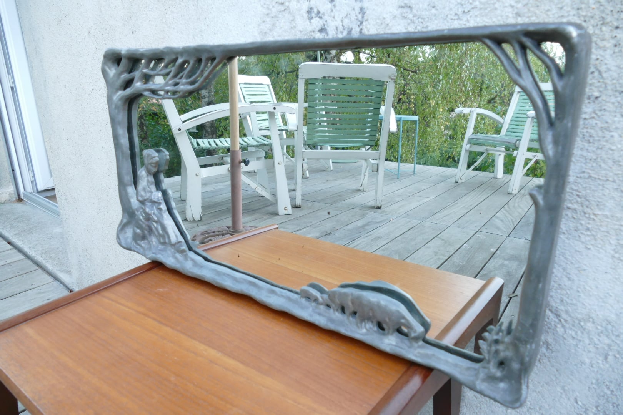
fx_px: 433
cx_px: 312
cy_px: 208
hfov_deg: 71.5
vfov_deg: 51.3
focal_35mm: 25
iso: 800
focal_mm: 9.12
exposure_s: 1/60
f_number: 3.8
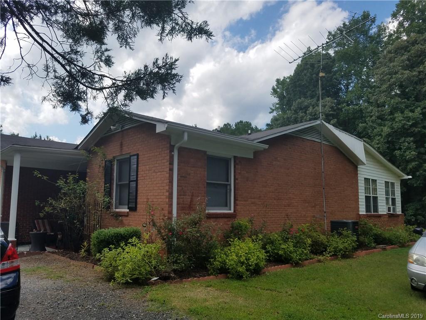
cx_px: 213
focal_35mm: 26
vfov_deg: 53.1
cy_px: 160
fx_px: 320
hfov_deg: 67.3
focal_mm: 4.2
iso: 50
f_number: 1.7
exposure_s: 1/2616
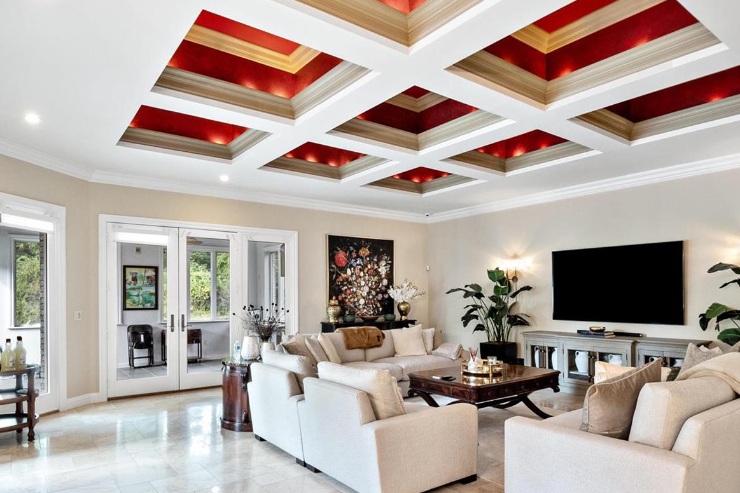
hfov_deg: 78.3
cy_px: 291
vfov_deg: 56.9
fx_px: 452
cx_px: 411
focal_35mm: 22
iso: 400
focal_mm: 8
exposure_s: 1/10
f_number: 8
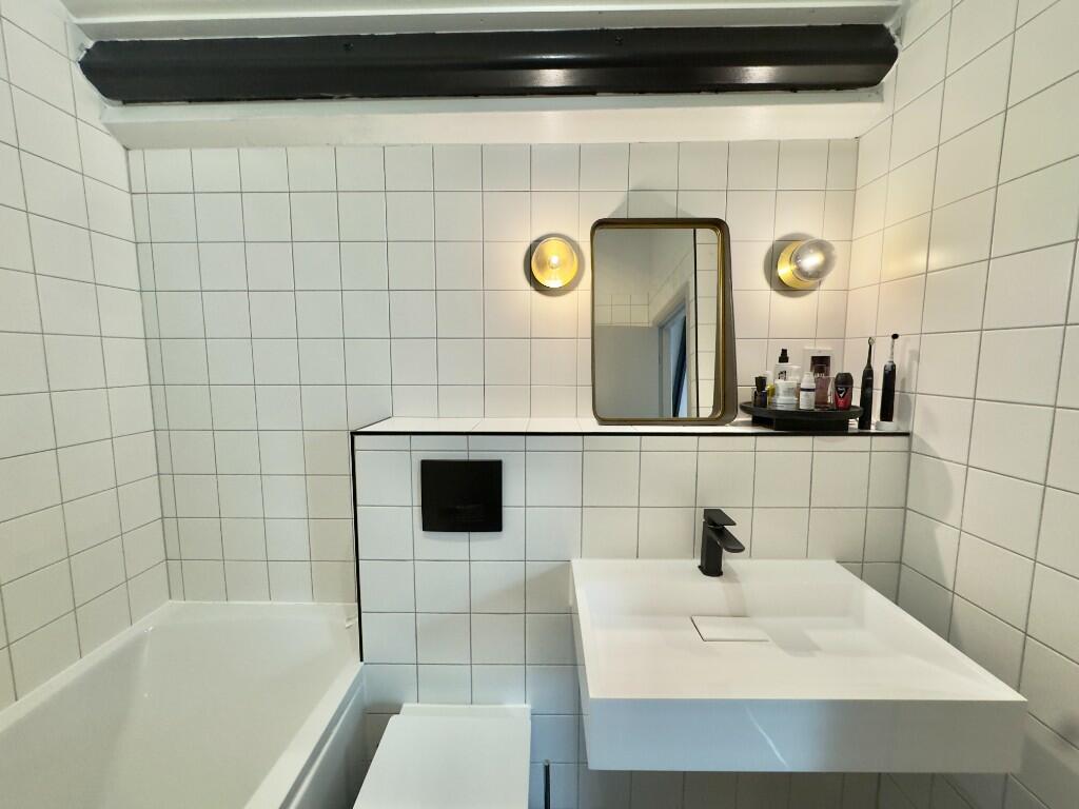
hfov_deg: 102.1
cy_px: 404
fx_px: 436
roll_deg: +0.4
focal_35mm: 14
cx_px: 540
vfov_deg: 85.7
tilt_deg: -5.6
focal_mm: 2.22
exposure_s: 1/50
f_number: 2.2
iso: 320
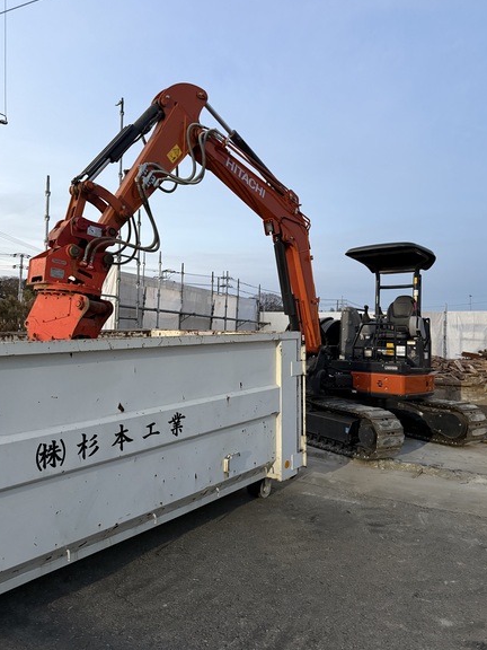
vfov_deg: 69.4
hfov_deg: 54.9
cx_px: 250
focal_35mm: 25
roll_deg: -2.9
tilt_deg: +3.2
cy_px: 323
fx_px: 469
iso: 640
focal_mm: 6.76
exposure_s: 1/33
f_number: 1.78
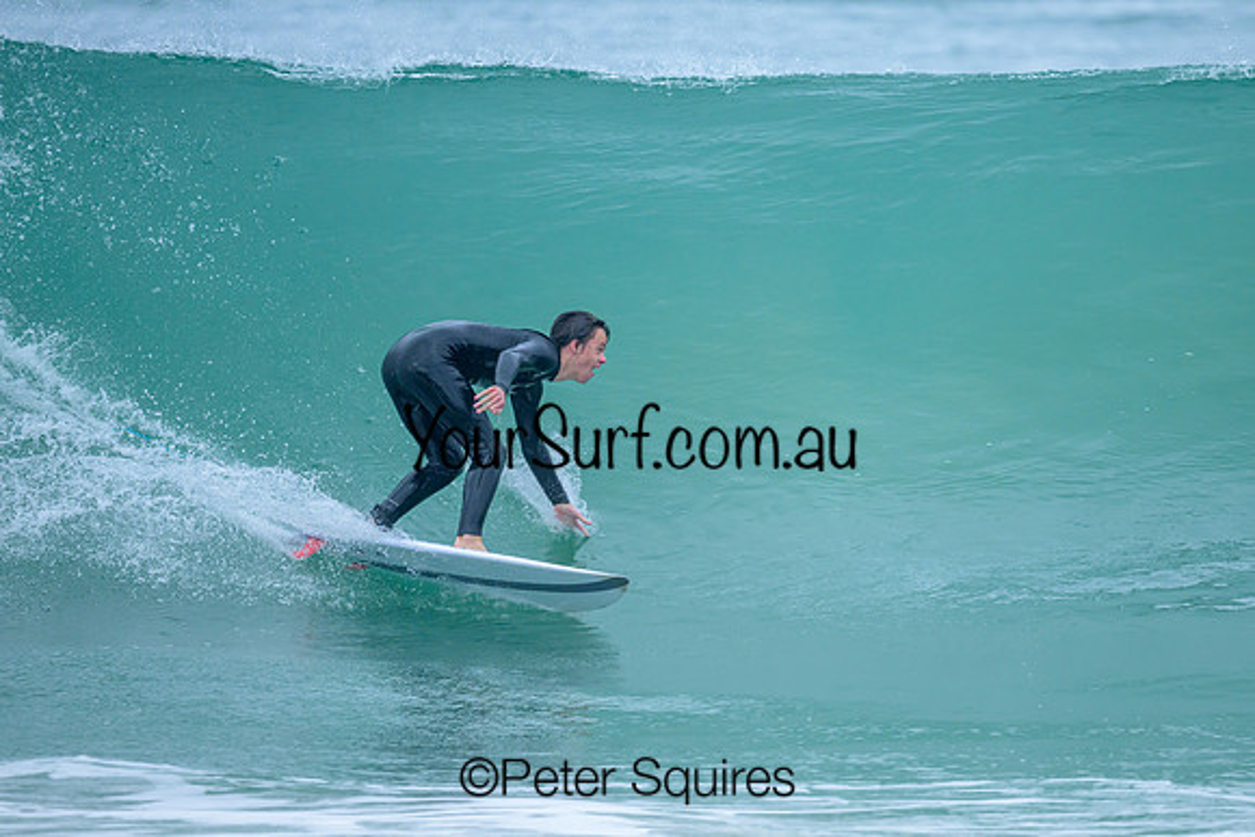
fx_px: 32877
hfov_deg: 2.2
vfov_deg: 1.5
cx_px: 740
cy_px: 416
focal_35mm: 943
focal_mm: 800
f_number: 6.3
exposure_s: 1/2000
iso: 900
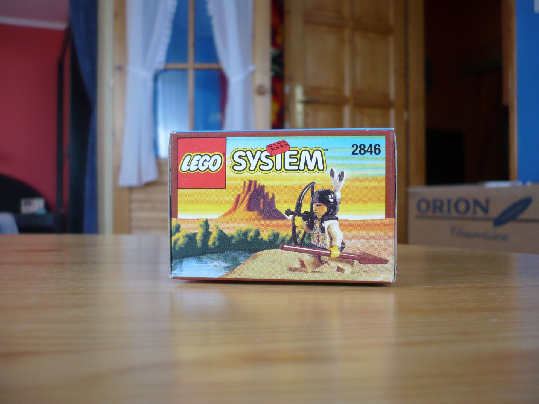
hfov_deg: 52.6
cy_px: 202
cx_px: 270
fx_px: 545
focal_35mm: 35
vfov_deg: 40.7
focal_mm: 5.8
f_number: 2.8
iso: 100
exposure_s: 1/30
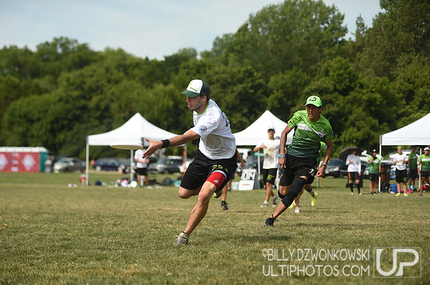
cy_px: 142
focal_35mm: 112
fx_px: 1336
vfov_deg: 12.2
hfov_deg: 18.3
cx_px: 215
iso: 100
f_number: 2.8
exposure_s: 1/1600
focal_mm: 112
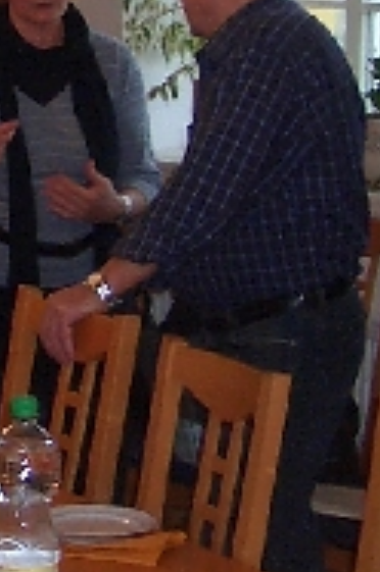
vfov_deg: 13.1
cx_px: -371
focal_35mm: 156
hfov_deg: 8.3
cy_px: 98
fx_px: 2479
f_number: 2.6
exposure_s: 1/40
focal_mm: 5.8
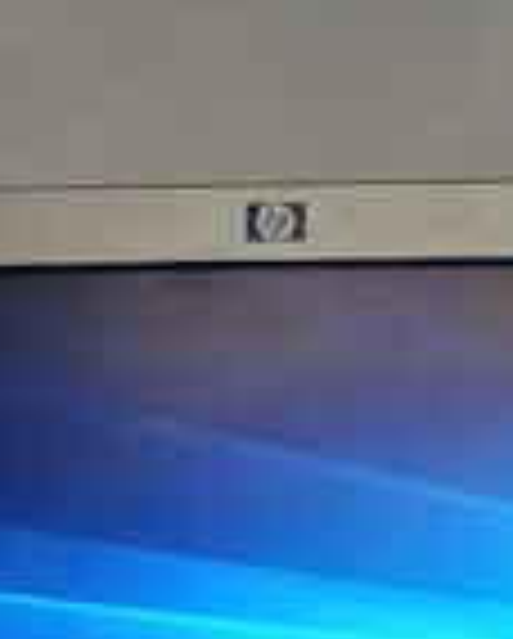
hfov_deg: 20.7
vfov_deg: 22.6
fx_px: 1401
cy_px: 855
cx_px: 238
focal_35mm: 74
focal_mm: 3.98
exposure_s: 1/33.3
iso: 250
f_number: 1.8
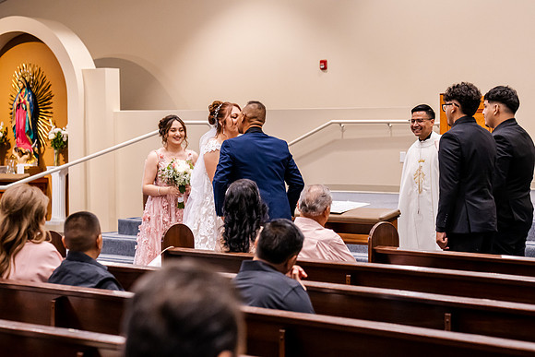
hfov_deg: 18.3
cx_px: 268
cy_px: 178
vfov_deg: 12.2
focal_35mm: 112
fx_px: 1665
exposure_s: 1/250
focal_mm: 75
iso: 2500
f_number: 3.5
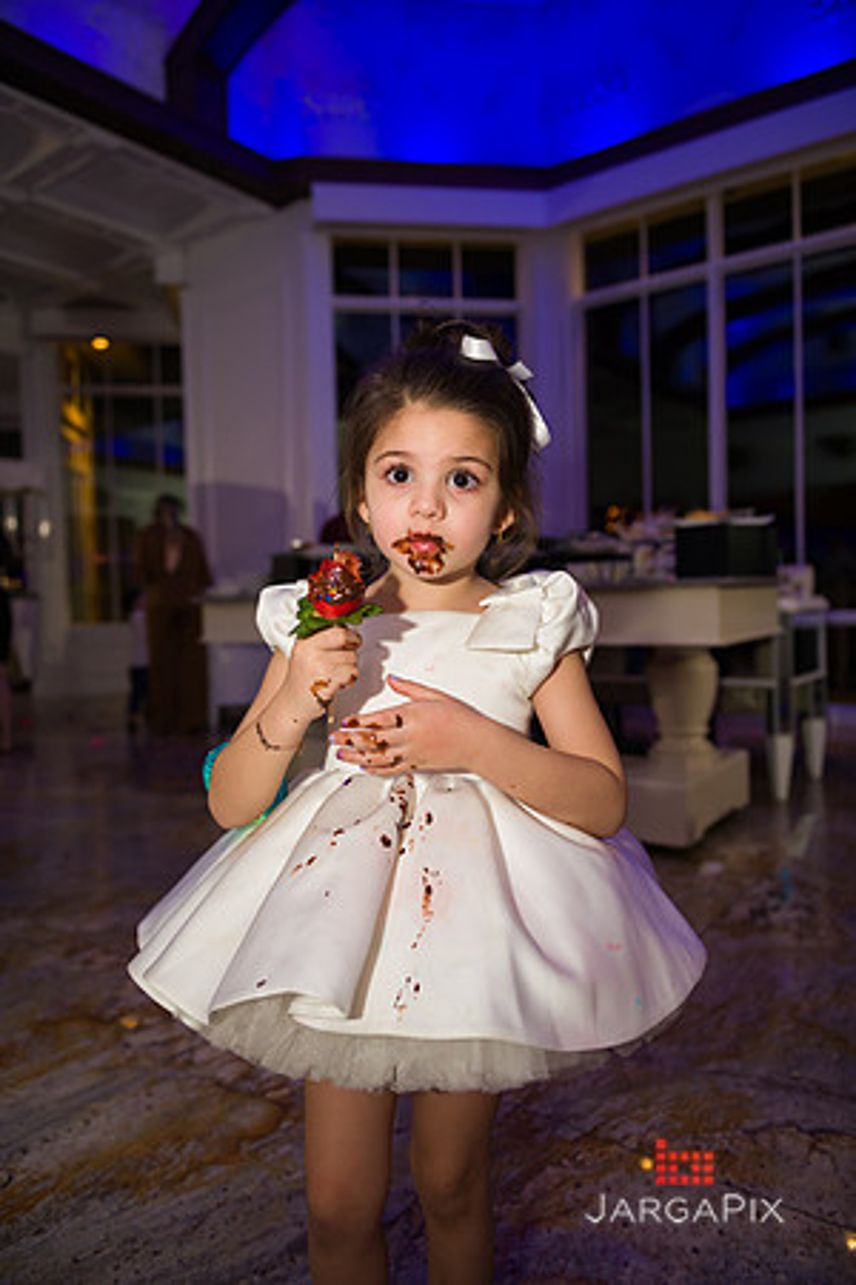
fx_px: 856
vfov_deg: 73.7
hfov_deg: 53.1
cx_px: 428
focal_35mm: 24
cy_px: 642
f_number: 3.2
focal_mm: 24
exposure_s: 1/125
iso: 640
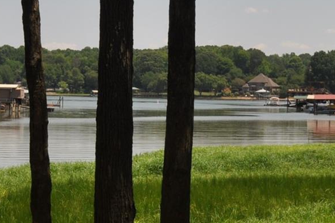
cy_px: 65
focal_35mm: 126
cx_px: 139
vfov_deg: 10.8
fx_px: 1171
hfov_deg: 16.3
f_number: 13
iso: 200
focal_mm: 24
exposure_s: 1/200
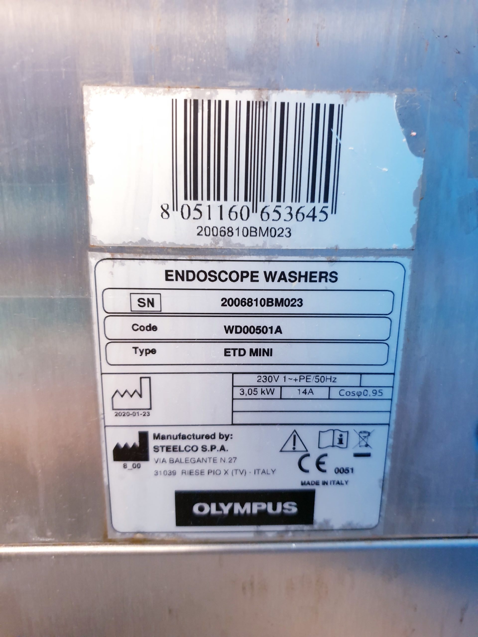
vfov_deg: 67.3
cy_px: 318
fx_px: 479
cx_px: 239
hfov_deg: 53.1
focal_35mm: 26
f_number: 1.5
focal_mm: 4.3
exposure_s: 1/33
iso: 250
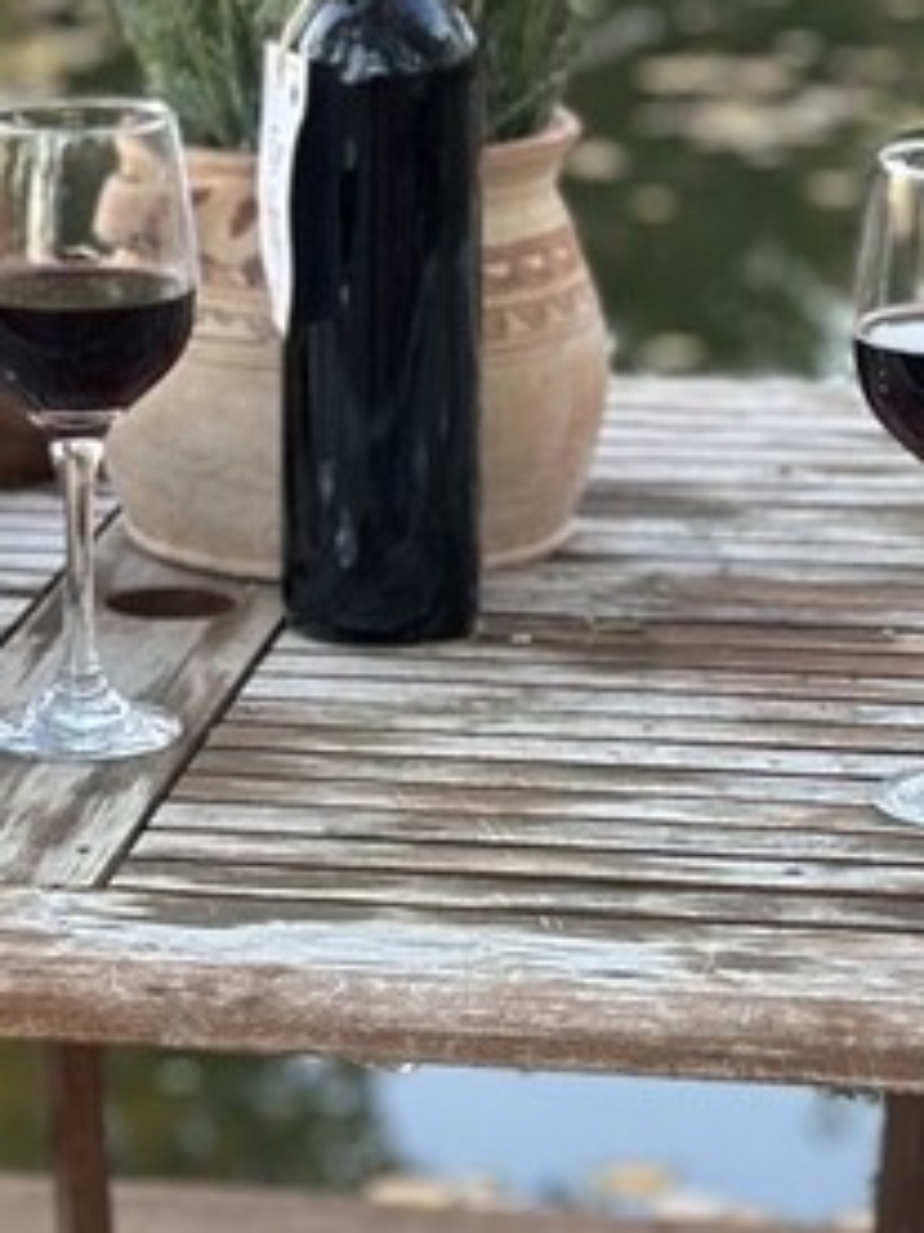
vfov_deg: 10.9
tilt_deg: -6.0
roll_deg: +0.4
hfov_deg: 8.3
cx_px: 281
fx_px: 6335
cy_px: -250
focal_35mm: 178
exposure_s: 1/60
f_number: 1.78
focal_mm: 6.86
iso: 200
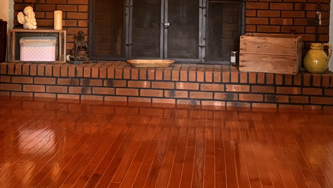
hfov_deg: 24.5
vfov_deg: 13.9
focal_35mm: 86
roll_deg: -1.3
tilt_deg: -2.0
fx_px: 759
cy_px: 4
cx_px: 91
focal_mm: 5.96
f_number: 1.6
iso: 640
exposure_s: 1/40
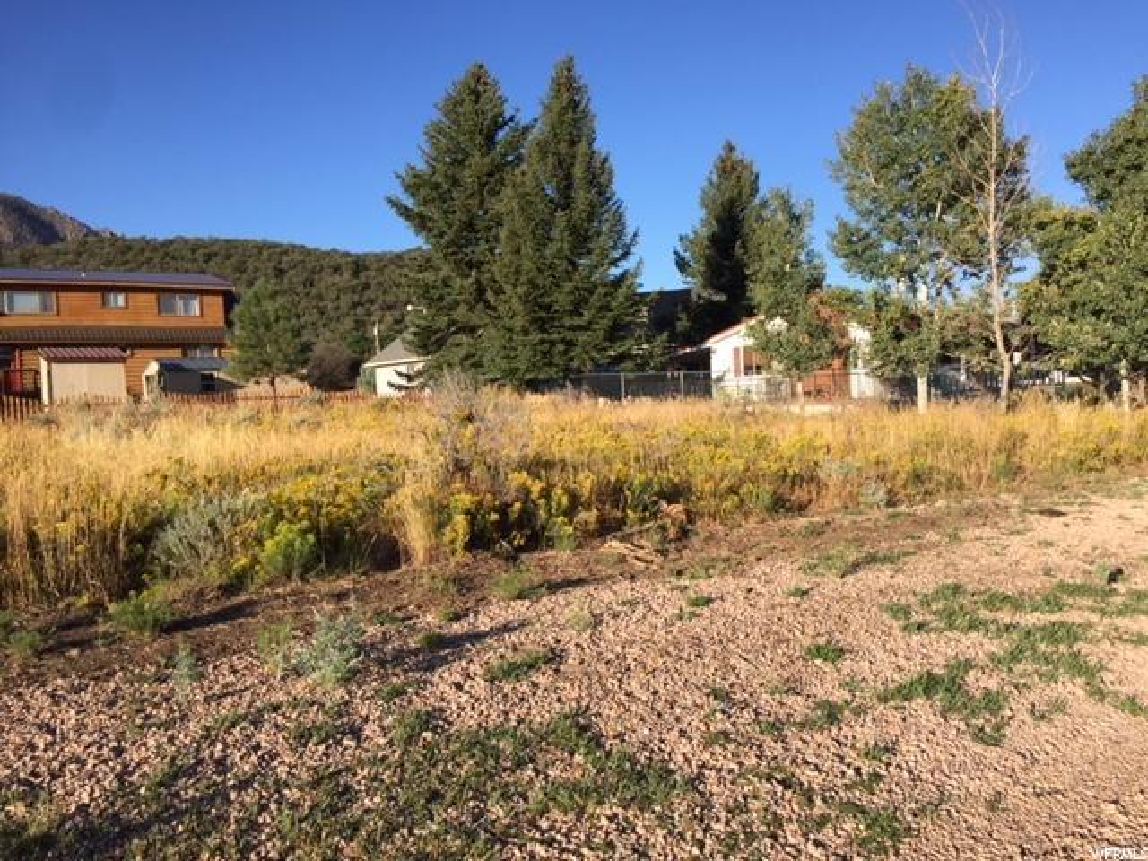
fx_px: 962
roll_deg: +1.6
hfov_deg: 61.7
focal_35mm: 29
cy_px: 430
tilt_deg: -2.1
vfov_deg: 48.2
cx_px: 574
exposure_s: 1/1236
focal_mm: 4.15
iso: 32
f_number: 2.2
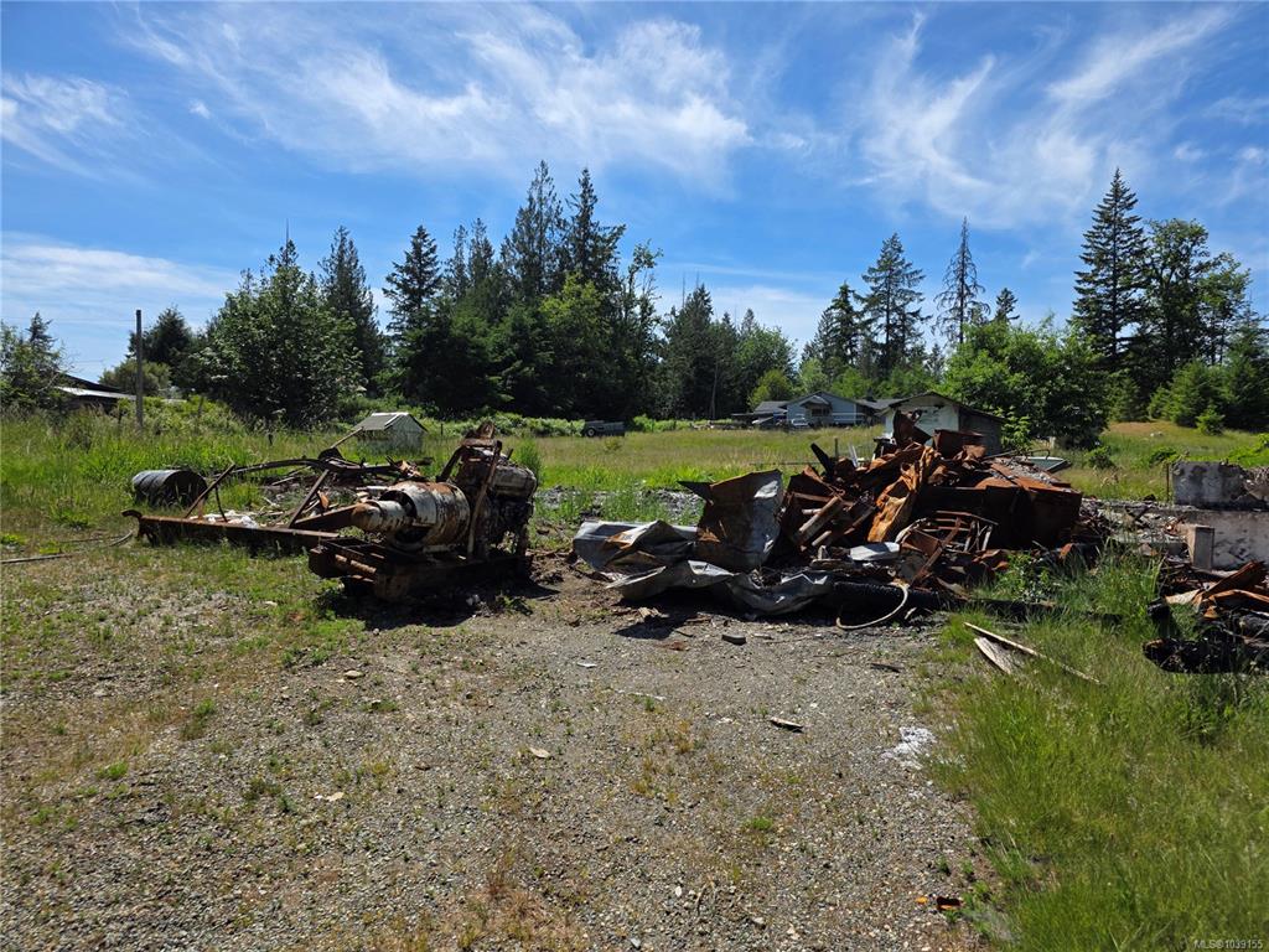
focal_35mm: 23
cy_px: 476
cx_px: 634
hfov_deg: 73.9
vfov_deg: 58.9
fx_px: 843
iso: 80
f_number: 1.7
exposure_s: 1/6809
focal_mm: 6.3
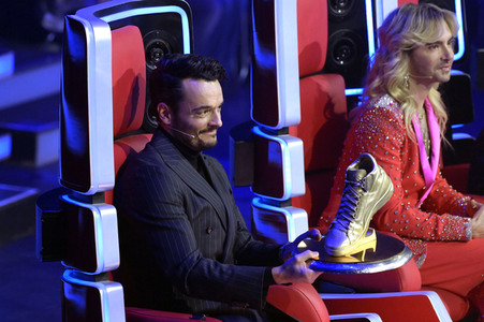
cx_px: 242
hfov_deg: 6.7
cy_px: 161
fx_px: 4165
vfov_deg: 4.4
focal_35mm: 310
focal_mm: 310
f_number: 5.6
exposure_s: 1/400
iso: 12800
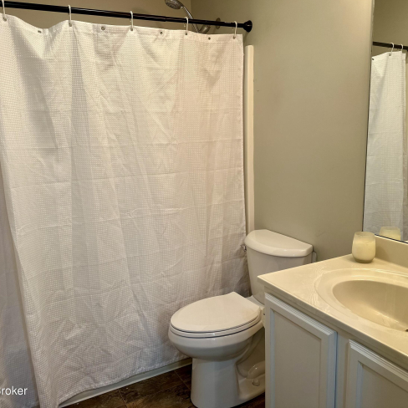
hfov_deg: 55.6
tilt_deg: -11.1
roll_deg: +2.0
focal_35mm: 29
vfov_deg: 55.6
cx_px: 196
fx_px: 387
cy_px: 201
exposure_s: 1/60
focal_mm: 6.86
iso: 125
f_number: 1.78
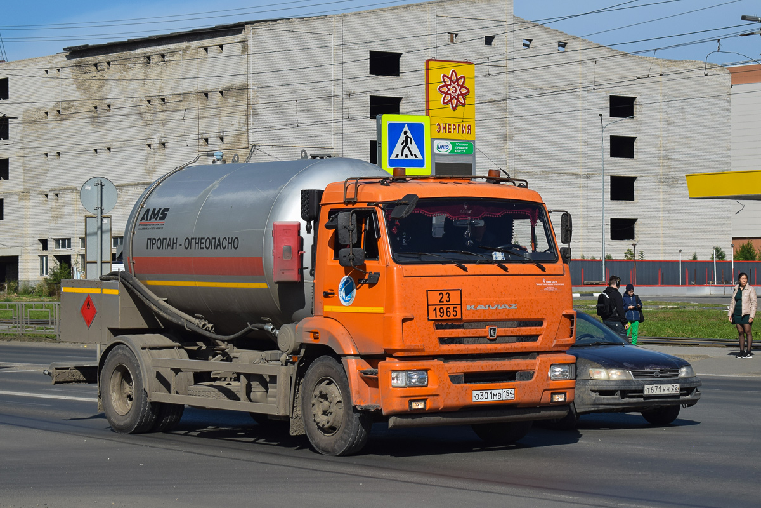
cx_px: 380
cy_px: 254
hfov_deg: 24.6
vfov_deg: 16.6
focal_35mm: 82
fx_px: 1744
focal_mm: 55
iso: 100
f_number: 6.3
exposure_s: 1/800
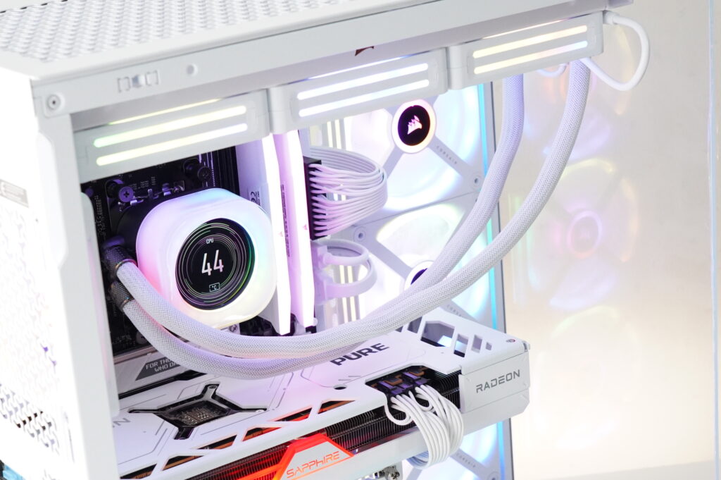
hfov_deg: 25.1
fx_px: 1621
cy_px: 240
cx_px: 360
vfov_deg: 16.8
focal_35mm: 81
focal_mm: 54
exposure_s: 1/160
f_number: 9
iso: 6400
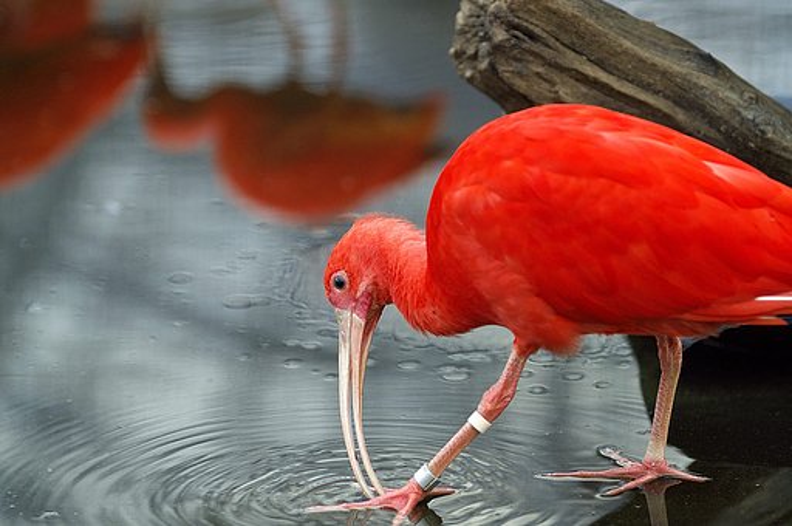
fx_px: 3955
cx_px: 396
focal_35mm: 180
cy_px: 263
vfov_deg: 7.6
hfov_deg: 11.4
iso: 400
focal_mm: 120
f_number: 2.8
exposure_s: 1/100
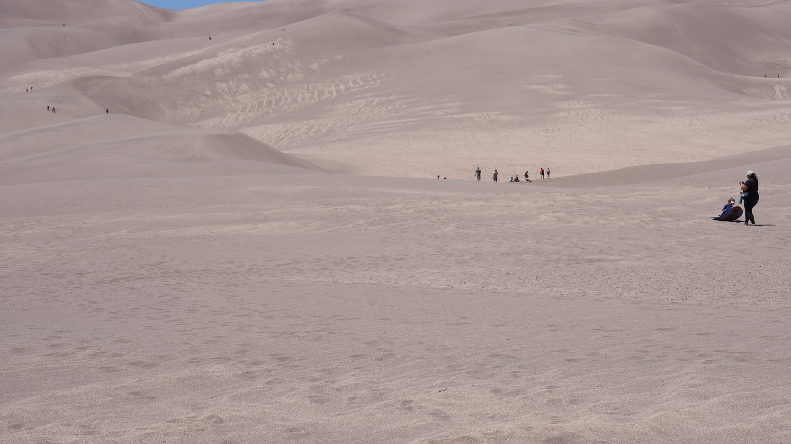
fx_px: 1447
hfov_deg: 30.5
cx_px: 443
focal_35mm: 69
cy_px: 154
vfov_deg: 17.4
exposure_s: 1/160
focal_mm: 55
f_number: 13
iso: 80
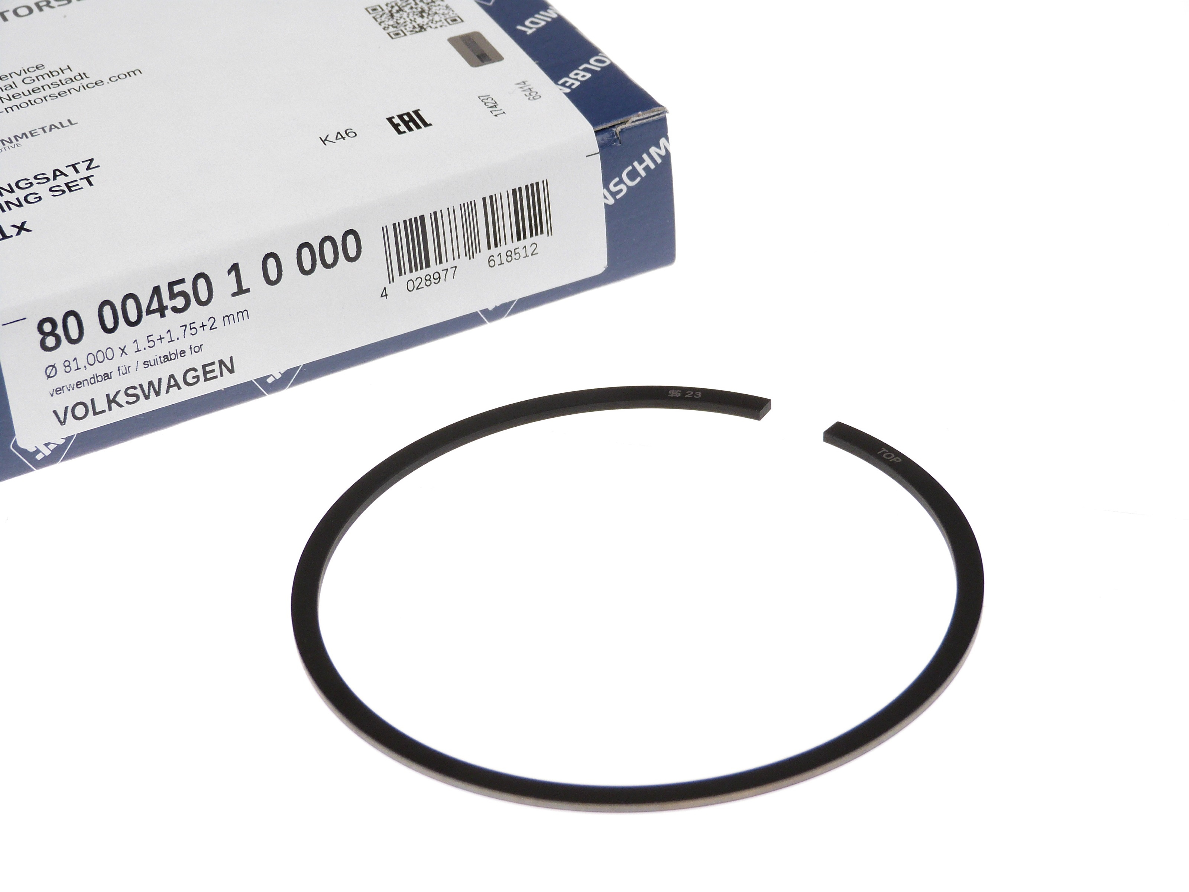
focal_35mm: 84
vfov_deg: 17.6
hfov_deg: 23.3
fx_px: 2885
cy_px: 446
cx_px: 594
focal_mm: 15.1
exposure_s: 1/80
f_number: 3.4
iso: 100
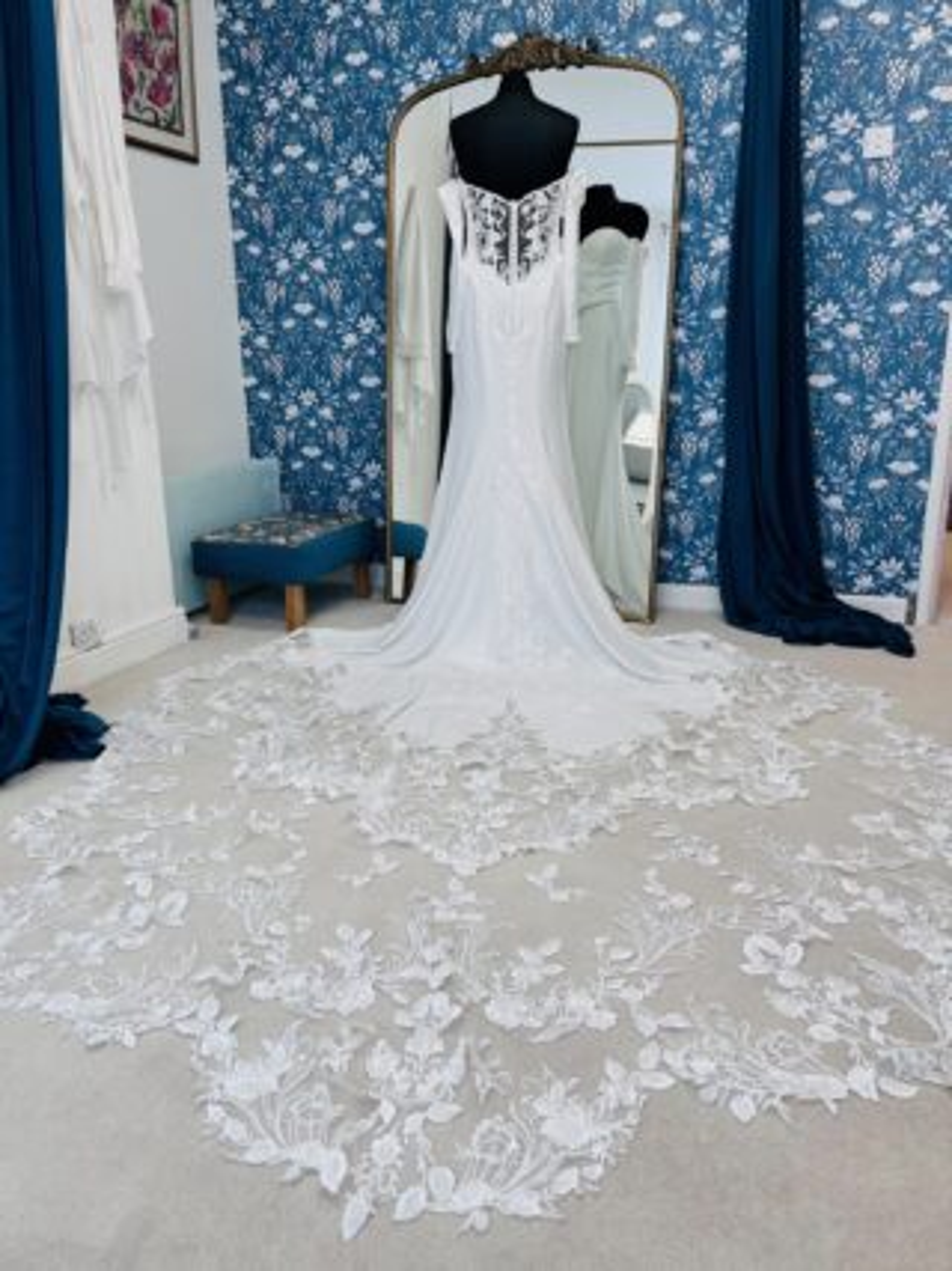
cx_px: 476
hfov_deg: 53.0
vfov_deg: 67.3
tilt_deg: -16.3
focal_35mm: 26
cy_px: 636
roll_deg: +1.6
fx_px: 954
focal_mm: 5.1
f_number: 1.6
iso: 32
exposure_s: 1/100
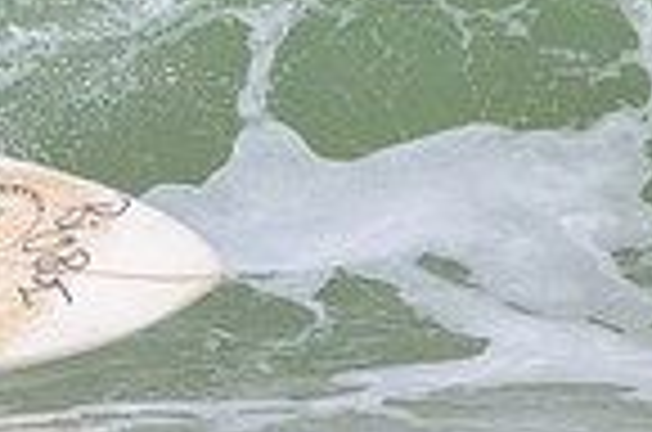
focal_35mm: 3210
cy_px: -407
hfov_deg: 0.6
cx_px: -432
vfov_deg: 0.4
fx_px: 58009
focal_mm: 800
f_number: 11
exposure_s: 1/3200
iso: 6400
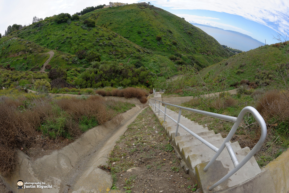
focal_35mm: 16
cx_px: 144
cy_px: 96
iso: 100
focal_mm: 16
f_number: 13
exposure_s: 1/60
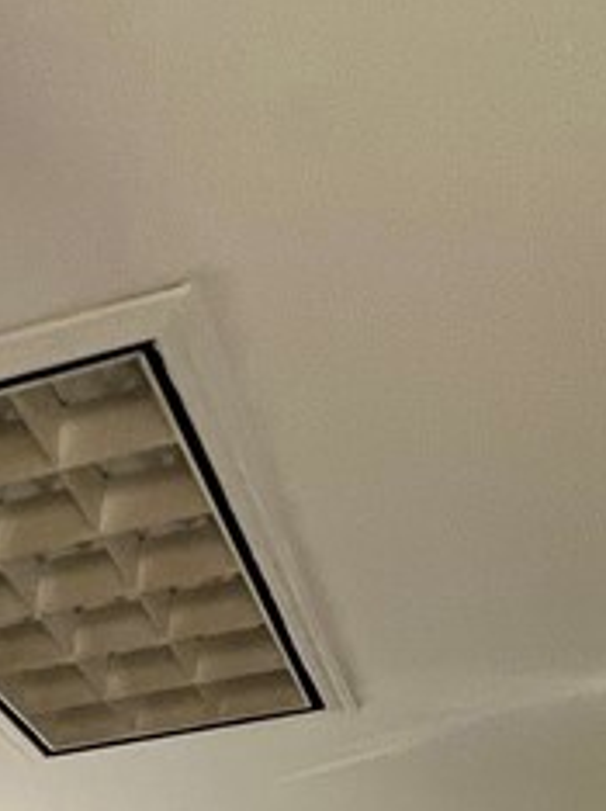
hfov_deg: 24.4
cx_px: -3
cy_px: 1594
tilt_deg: -10.7
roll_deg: +0.7
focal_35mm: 57
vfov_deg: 19.7
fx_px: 1333
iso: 100
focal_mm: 1.57
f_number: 1.8
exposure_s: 1/99
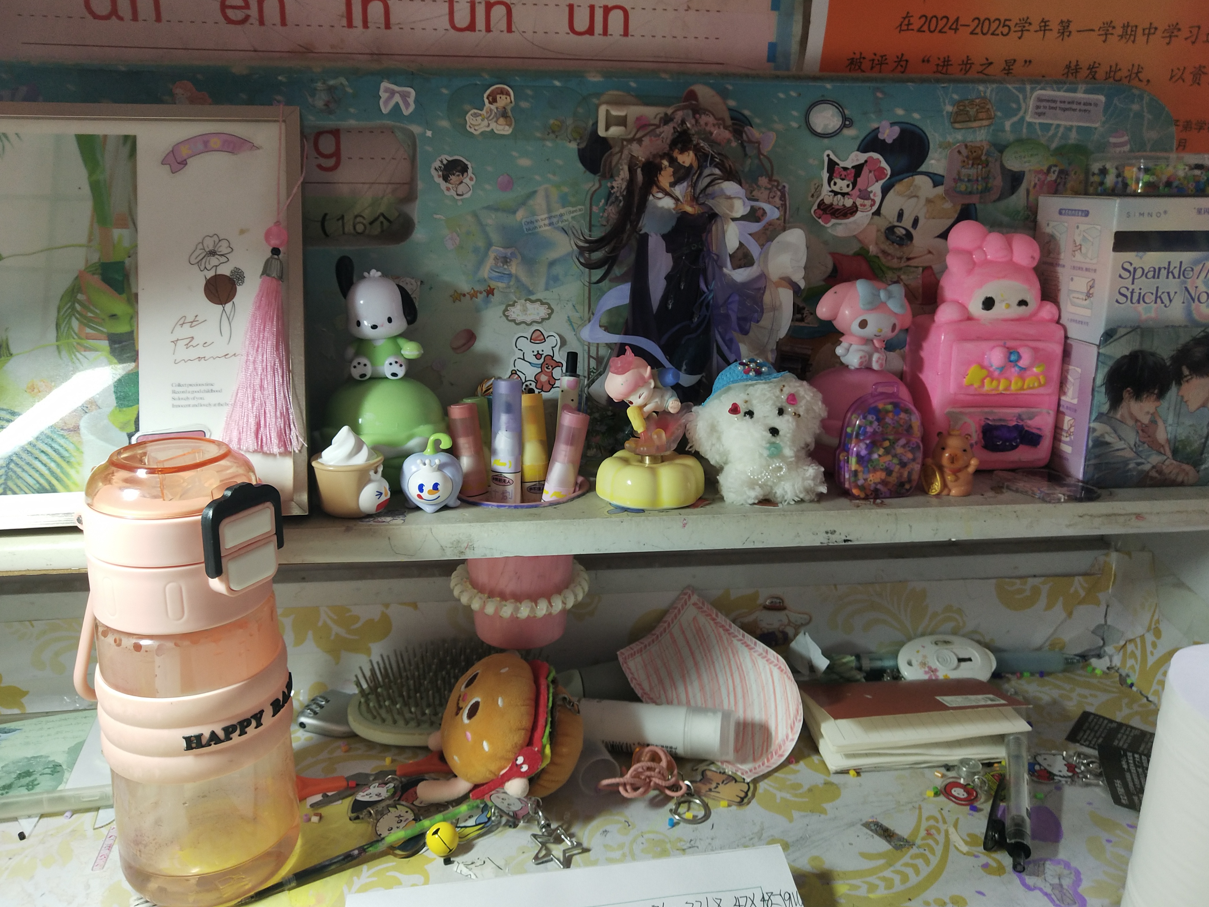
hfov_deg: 55.4
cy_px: 439
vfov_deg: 42.9
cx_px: 607
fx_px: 1153
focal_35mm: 33
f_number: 1.8
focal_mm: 3.95
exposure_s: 1/50
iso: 157
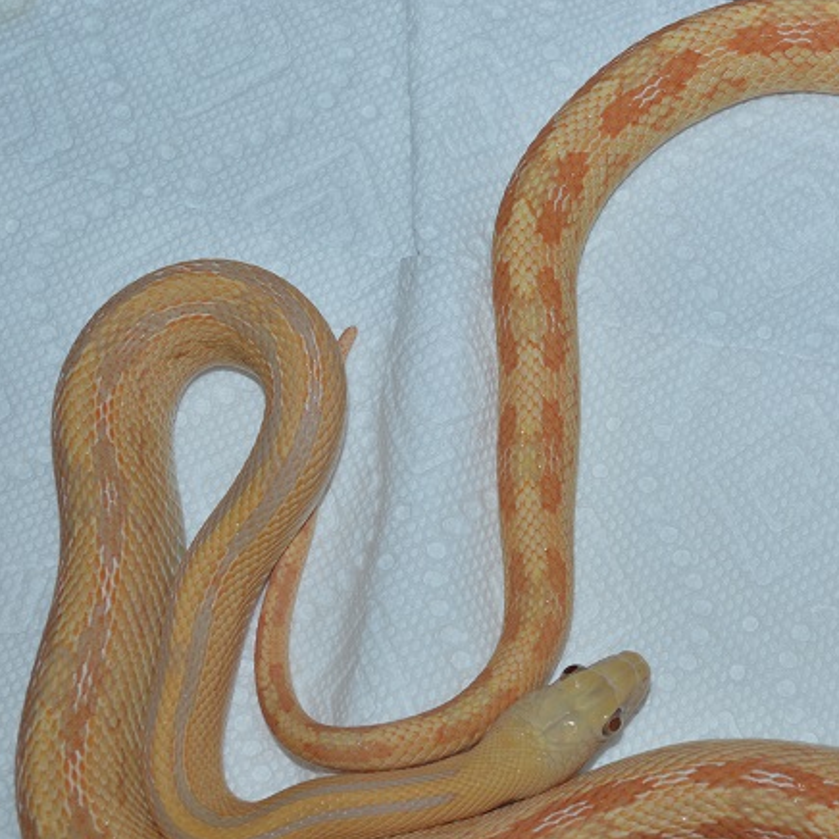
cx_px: 700
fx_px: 1919
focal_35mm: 70
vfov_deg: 24.6
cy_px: 496
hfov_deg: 24.2
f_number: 8
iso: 100
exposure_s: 1/60
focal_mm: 30
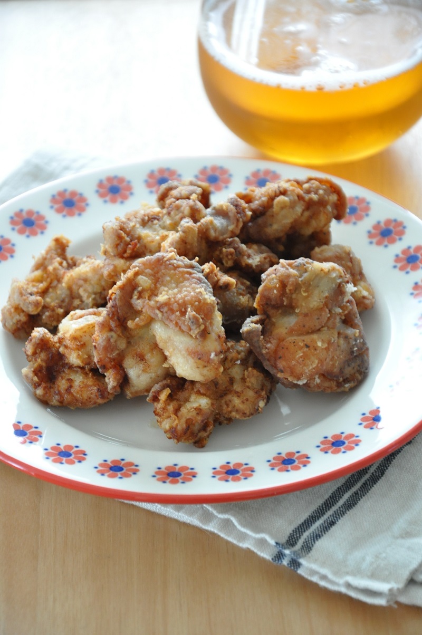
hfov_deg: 8.7
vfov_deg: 13.1
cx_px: 211
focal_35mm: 158
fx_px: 2776
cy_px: 318
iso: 1600
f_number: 5.6
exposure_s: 1/30
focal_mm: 105
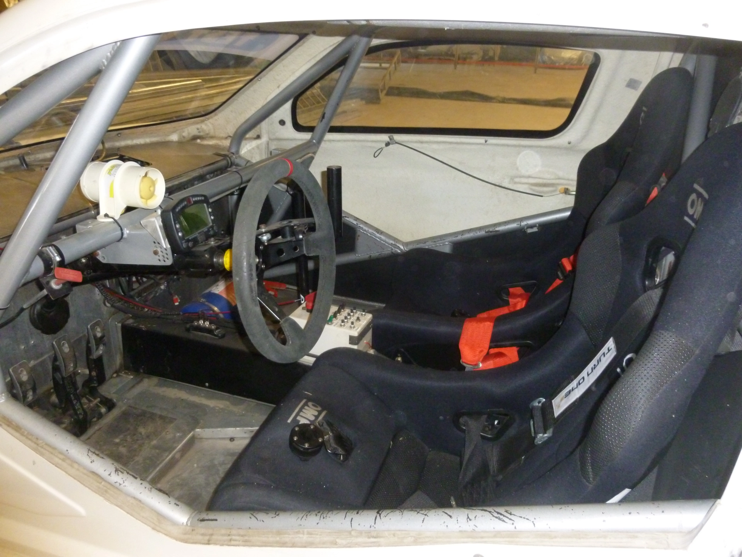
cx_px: 371
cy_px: 278
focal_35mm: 25
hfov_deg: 69.4
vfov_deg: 54.9
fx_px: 536
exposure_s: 1/60
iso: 400
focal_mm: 4.5
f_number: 3.1
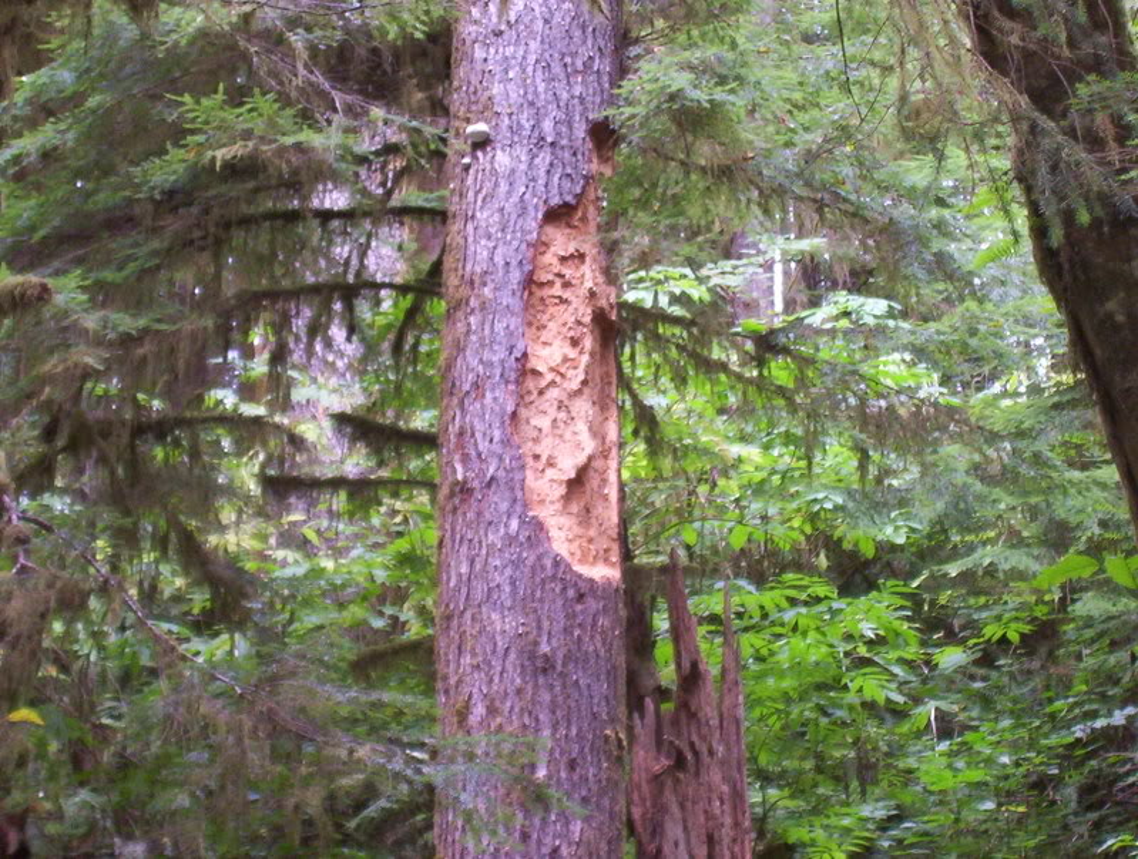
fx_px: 3559
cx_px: 569
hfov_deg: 18.2
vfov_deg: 13.8
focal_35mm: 108
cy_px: 430
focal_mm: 16.61
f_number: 4.72
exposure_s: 1/17.6
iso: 200
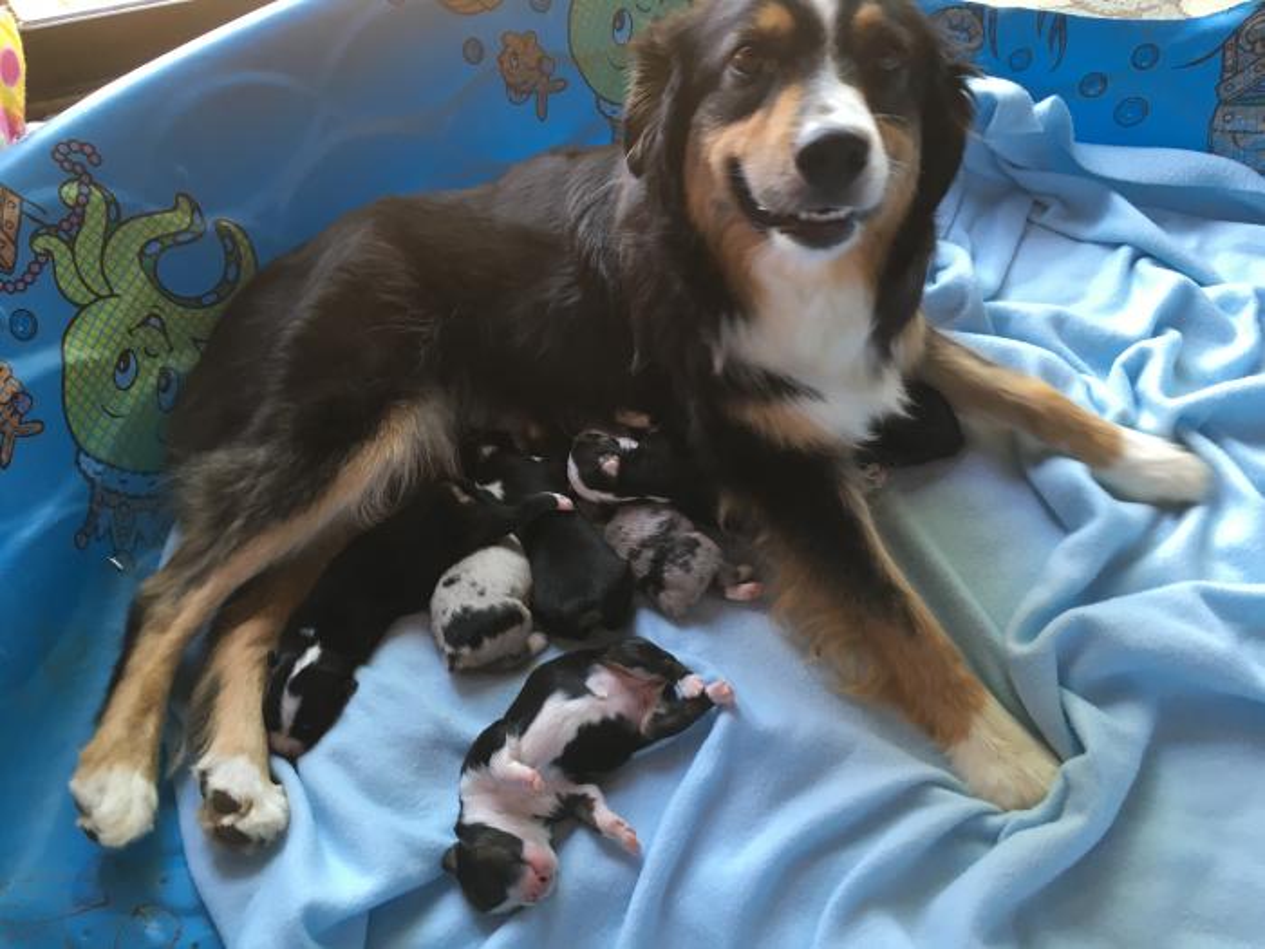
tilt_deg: -47.0
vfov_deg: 48.2
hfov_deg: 61.7
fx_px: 1060
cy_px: 474
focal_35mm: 29
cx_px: 632
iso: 50
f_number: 2.2
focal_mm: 4.15
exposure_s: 1/30
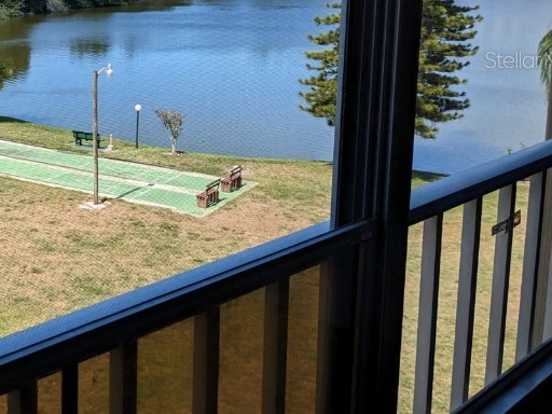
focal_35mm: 54
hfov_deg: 33.3
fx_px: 861
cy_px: 59
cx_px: 34
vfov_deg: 26.3
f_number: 1.73
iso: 60
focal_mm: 4.38
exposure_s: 1/1560
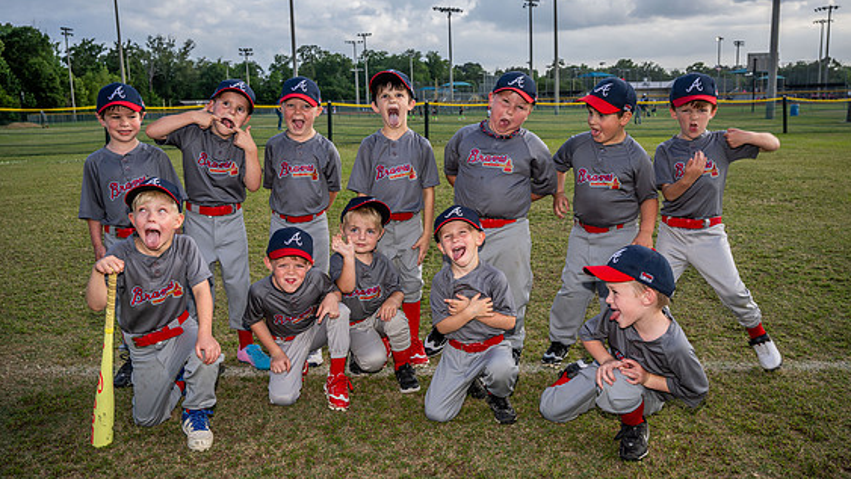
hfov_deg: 58.0
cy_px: 240
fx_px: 767
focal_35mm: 34
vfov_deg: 34.7
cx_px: 435
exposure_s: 1/200
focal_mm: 31.5
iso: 100
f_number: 5.6
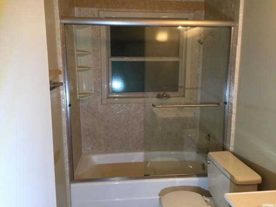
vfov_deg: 48.2
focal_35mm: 29
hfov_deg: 61.7
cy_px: 104
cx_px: 138
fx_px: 231
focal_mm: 4.15
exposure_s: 1/30
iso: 40
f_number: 2.2
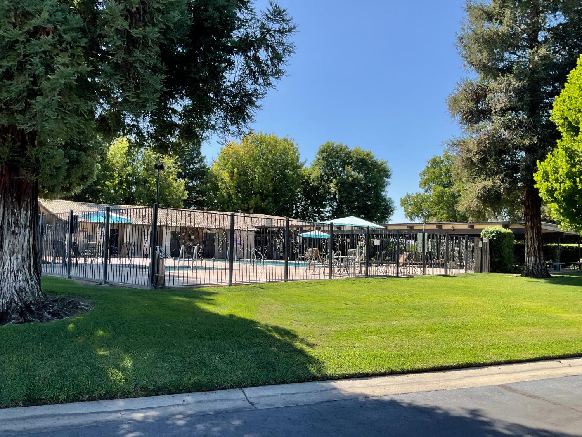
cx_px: 291
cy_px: 218
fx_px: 488
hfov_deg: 61.7
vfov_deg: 48.2
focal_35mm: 29
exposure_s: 1/1076
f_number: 1.8
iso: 16
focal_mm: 3
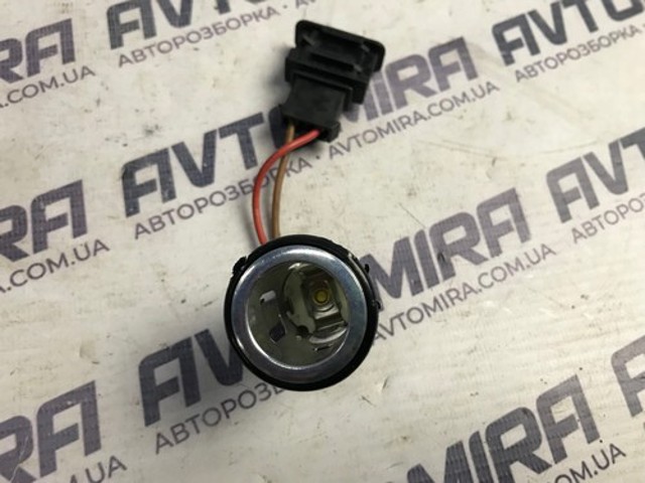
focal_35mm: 28
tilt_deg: -70.1
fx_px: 522
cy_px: 242
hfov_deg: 63.4
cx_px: 322
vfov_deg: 49.7
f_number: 1.8
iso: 25
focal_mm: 3.99
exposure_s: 1/33
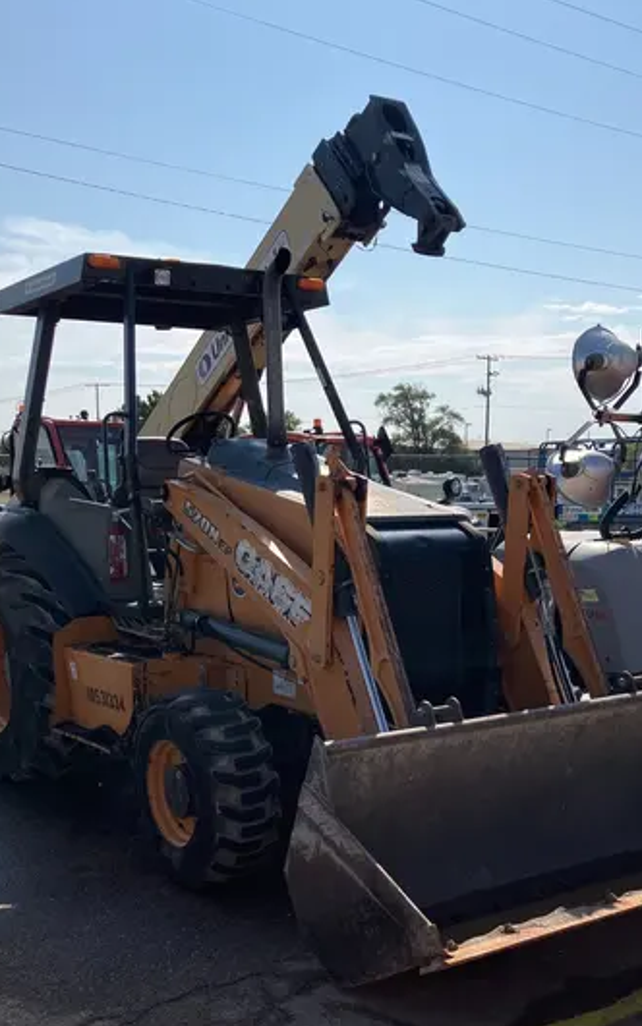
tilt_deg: -9.3
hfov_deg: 31.2
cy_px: 675
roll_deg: -0.9
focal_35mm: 41
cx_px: 356
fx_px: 1147
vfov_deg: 47.5
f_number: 1.8
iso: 32
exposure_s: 1/3745
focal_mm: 3.99
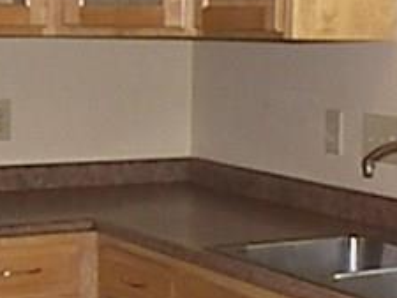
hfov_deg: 17.7
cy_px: 197
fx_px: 1251
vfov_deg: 13.6
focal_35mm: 109
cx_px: 383
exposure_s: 1/400
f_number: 2.8
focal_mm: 5
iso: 400
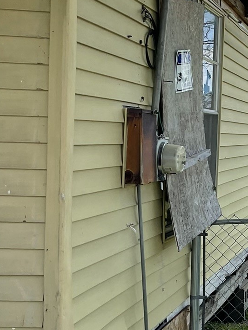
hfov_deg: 18.4
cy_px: 145
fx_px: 688
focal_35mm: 72
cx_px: 355
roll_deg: +0.6
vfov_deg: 27.0
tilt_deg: -1.9
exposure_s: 1/2488
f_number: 1.6
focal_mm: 5.1
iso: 32
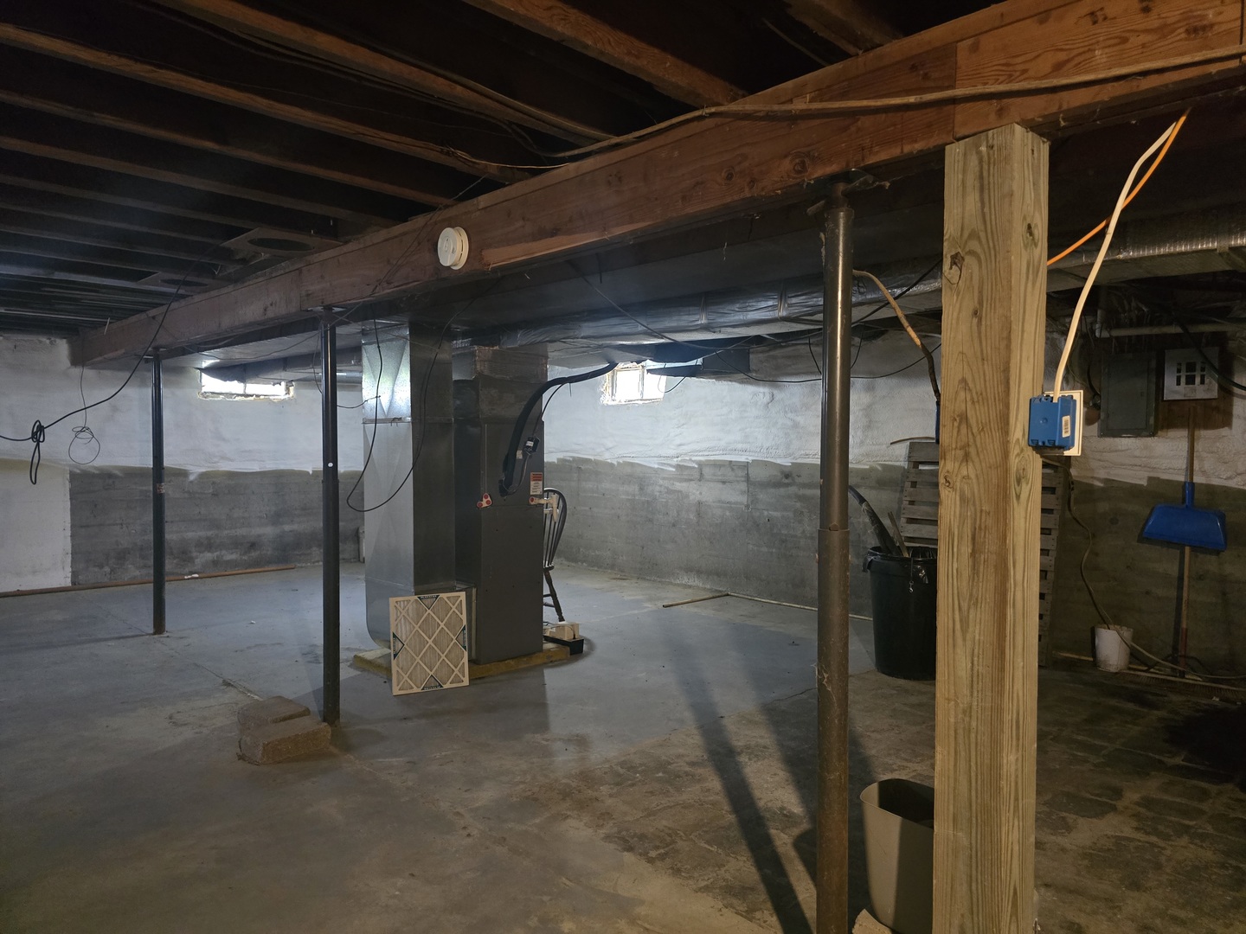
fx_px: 828
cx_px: 623
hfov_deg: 73.9
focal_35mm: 23
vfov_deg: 58.9
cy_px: 467
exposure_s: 1/60
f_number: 1.7
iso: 1600
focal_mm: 6.3
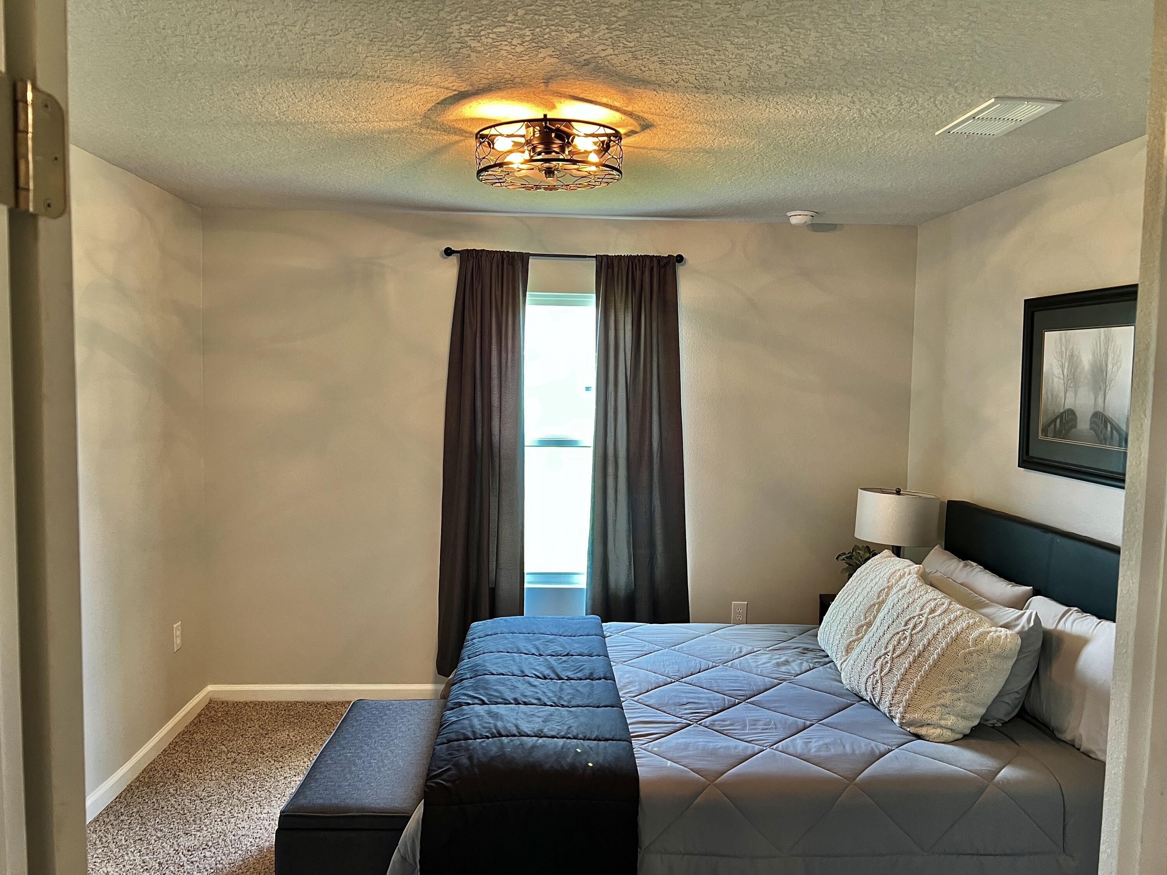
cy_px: 438
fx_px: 877
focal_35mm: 26
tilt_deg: -6.6
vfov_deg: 53.1
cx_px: 584
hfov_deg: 67.3
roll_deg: -0.3
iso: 125
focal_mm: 5.7
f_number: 1.5
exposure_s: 1/60
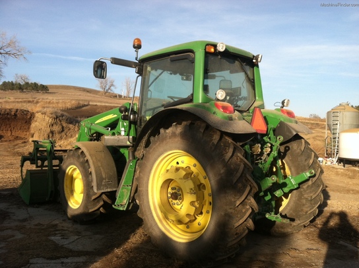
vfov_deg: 40.6
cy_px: 134
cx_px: 180
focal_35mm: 35
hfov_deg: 52.7
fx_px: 362
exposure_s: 1/811
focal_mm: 3.85
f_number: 2.8
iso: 80
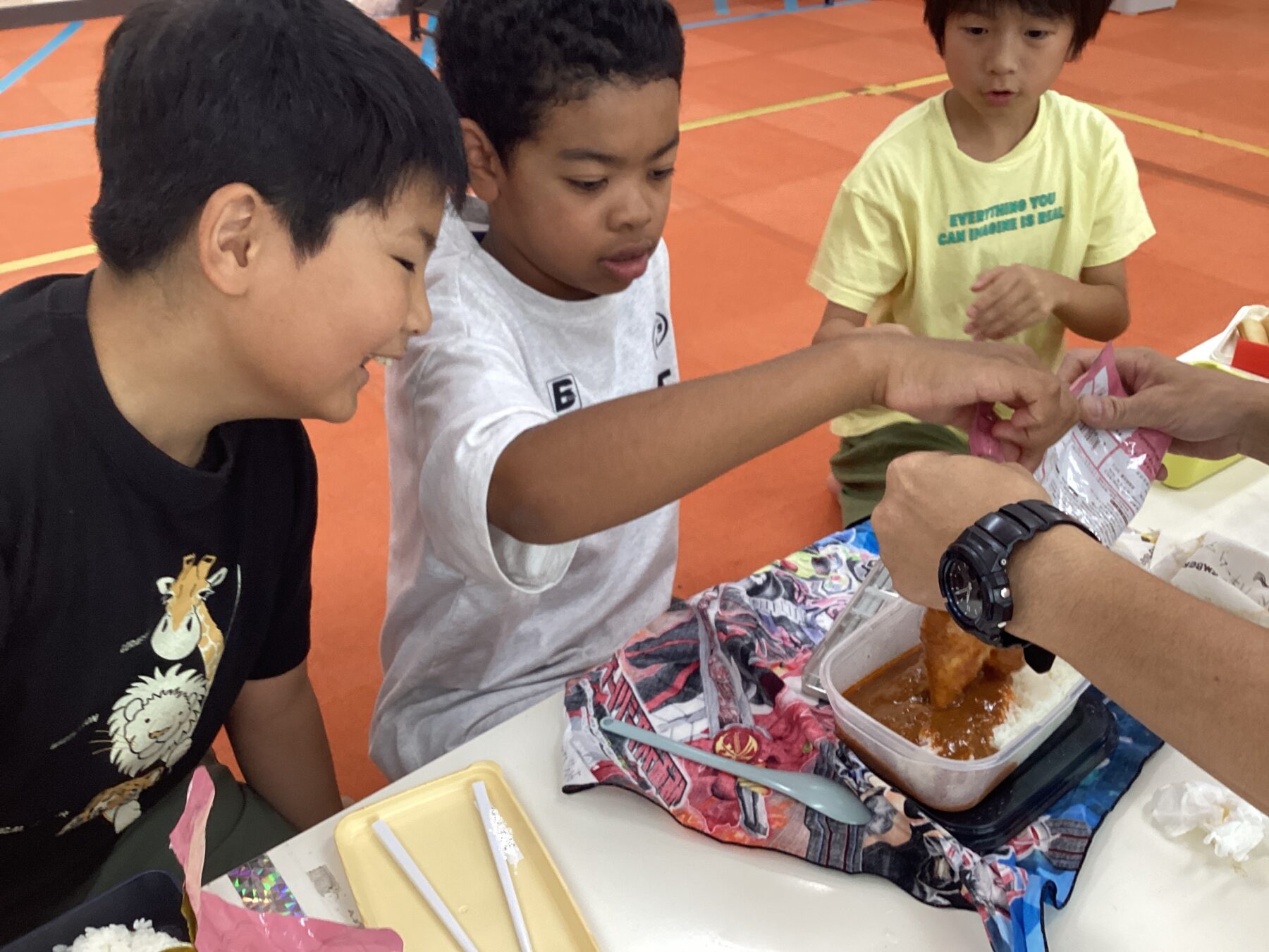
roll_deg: -0.3
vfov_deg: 45.4
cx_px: 634
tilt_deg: -33.1
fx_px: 1136
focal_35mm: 31
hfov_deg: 58.4
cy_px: 476
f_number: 2.4
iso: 100
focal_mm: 3.3
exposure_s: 1/50
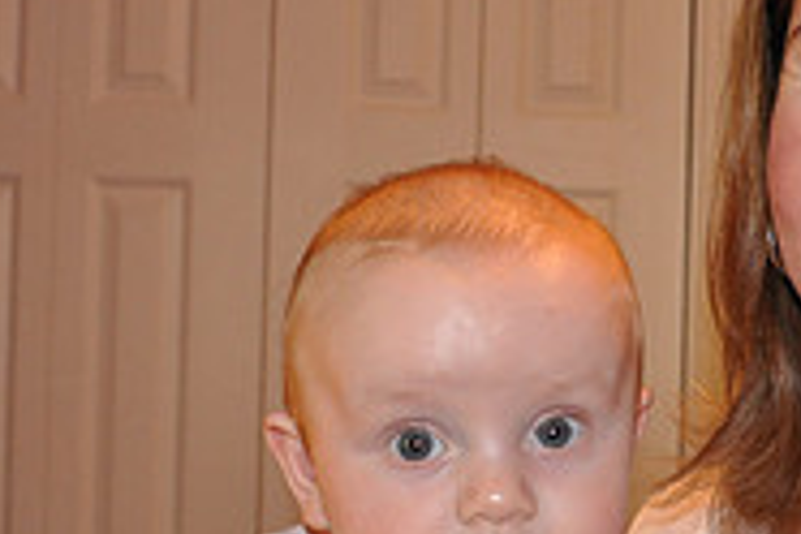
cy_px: 200
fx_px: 1869
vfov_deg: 16.2
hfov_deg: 24.1
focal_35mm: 84
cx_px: 547
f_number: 3.5
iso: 800
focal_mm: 18
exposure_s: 1/60
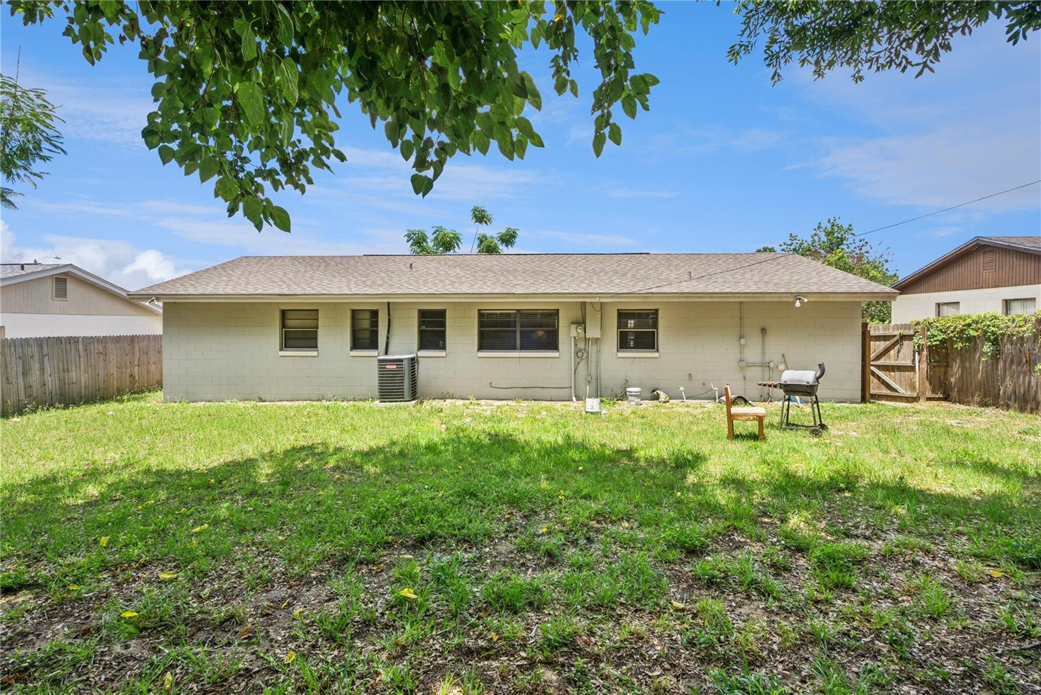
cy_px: 348
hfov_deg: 96.7
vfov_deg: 73.8
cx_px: 520
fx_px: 463
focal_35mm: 16
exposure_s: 1/40
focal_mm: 16
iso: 80
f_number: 16
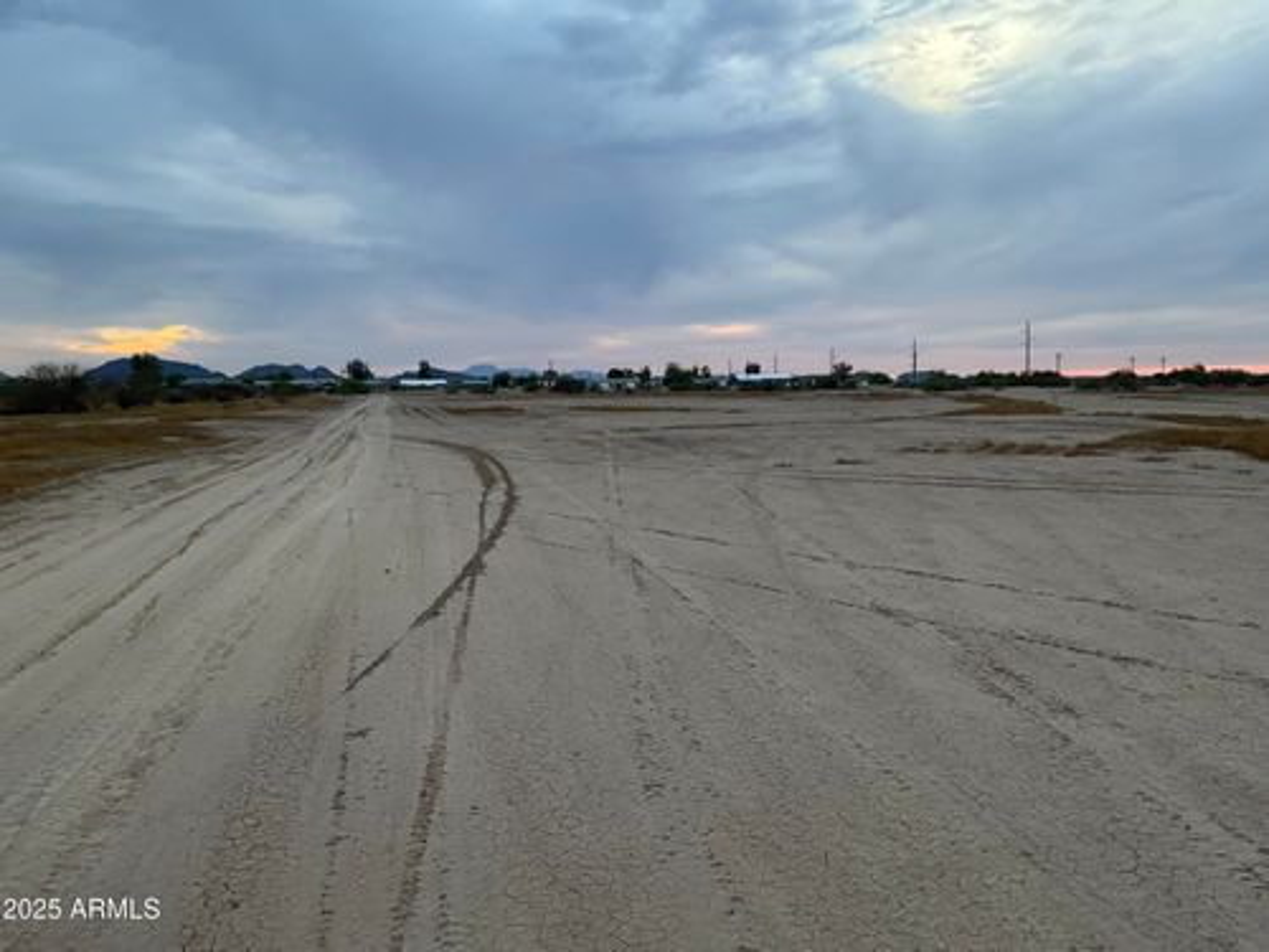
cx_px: 634
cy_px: 476
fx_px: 1063
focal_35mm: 29
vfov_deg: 48.2
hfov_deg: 61.7
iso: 64
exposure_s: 1/122
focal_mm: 3
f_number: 1.8
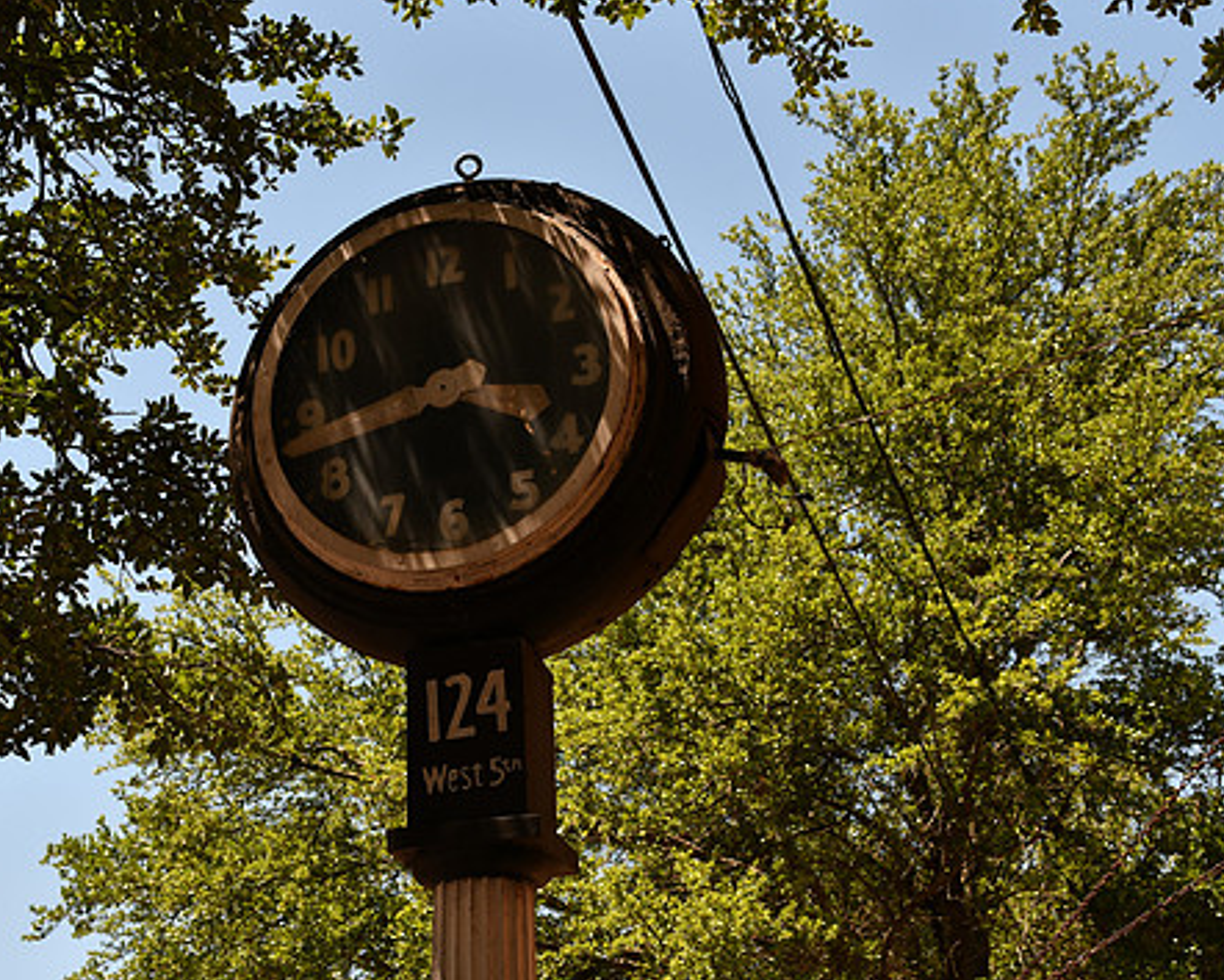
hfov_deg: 22.5
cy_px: 455
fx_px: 3081
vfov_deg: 18.1
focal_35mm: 85
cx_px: 584
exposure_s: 1/125
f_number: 9
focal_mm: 46
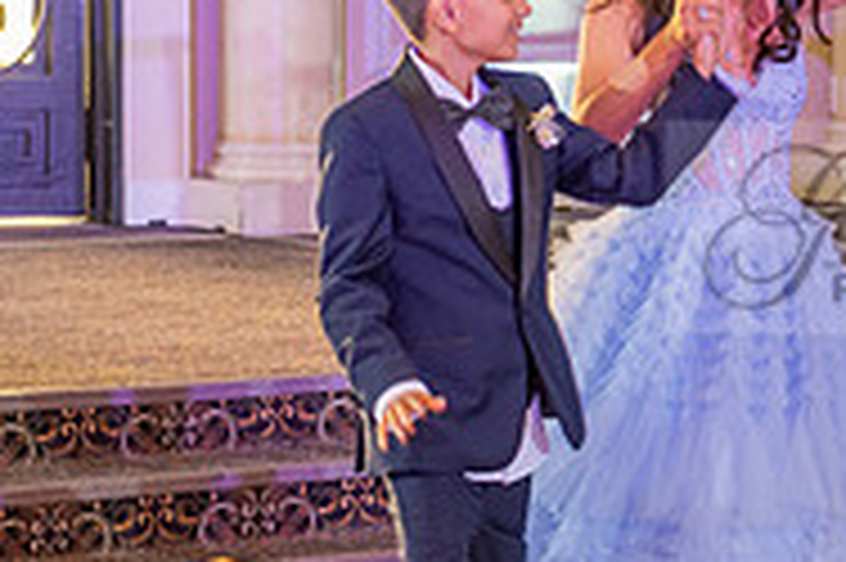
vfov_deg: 7.0
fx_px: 4602
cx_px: 859
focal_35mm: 196
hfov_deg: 10.4
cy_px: 306
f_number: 4
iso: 800
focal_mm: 55
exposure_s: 1/80
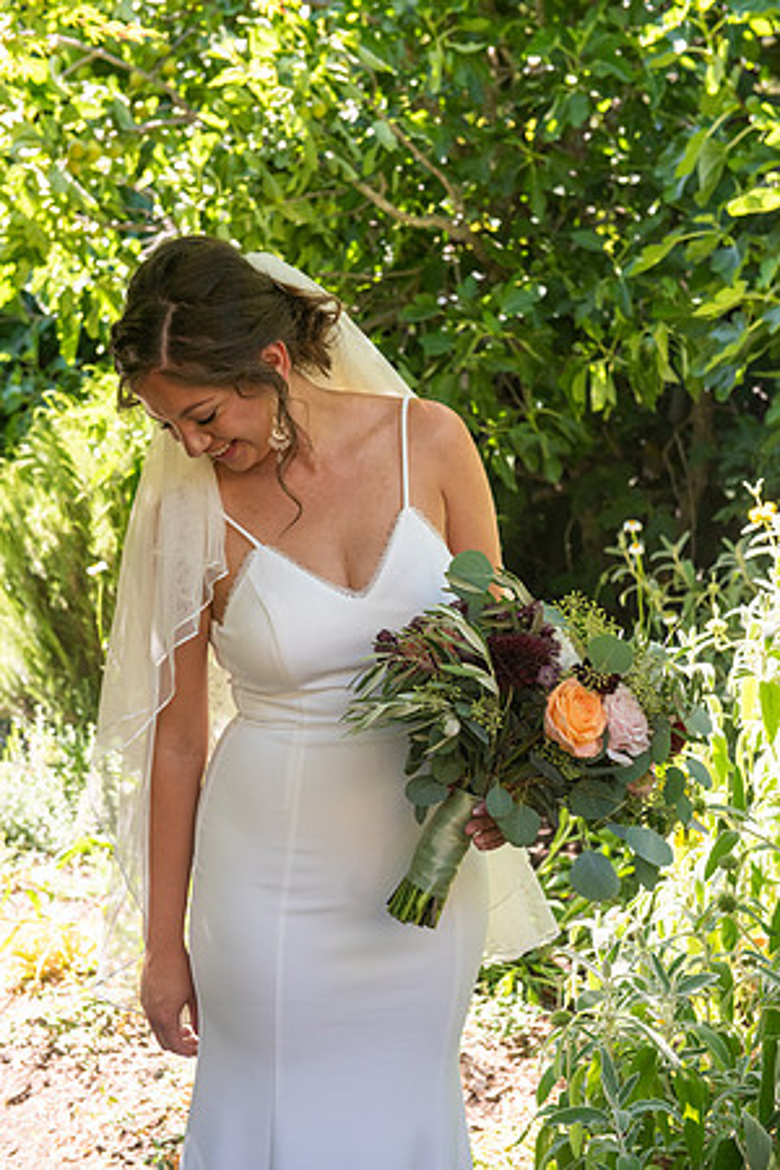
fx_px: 1950
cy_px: 585
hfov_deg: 22.6
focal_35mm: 60
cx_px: 390
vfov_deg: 33.4
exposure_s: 1/500
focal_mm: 60
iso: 640
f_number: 5
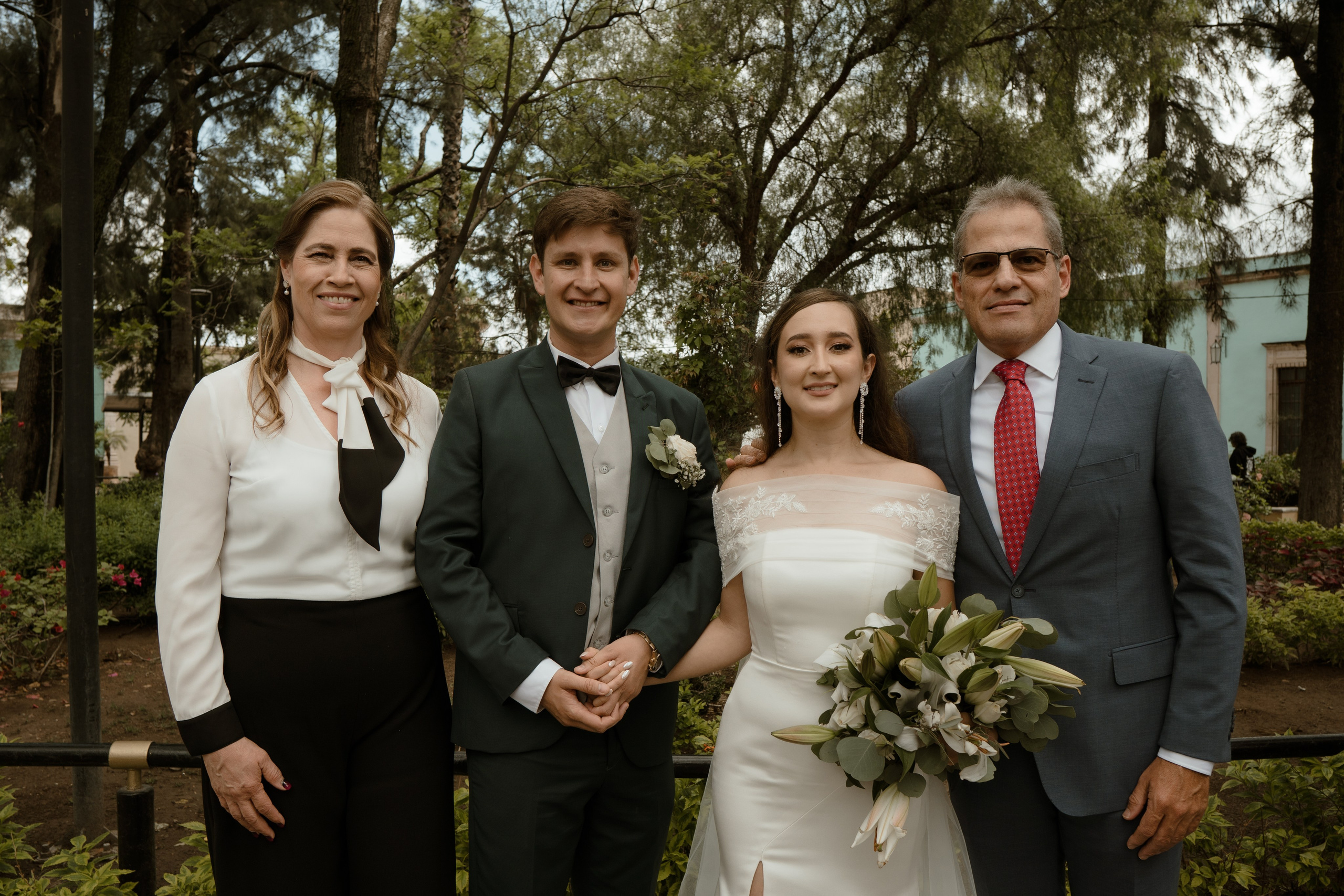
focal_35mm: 26
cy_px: 477
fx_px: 957
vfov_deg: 50.2
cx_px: 654
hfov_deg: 70.2
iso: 100
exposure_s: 1/250
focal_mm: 16
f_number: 4.5
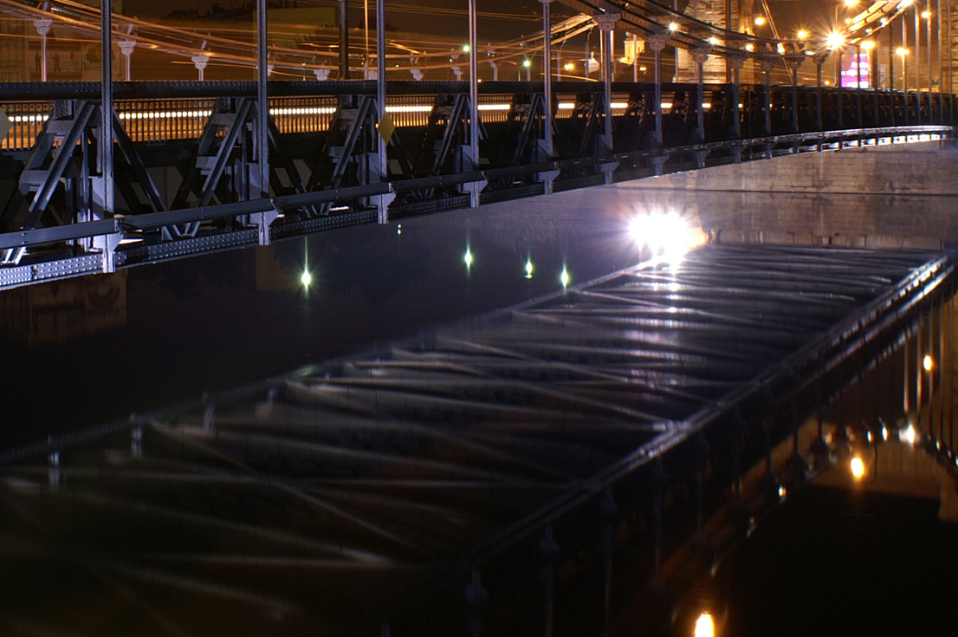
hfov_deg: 39.0
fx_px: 1329
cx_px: 284
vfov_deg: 26.3
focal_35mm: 50
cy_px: 94
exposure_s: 13
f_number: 10
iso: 100
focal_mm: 18
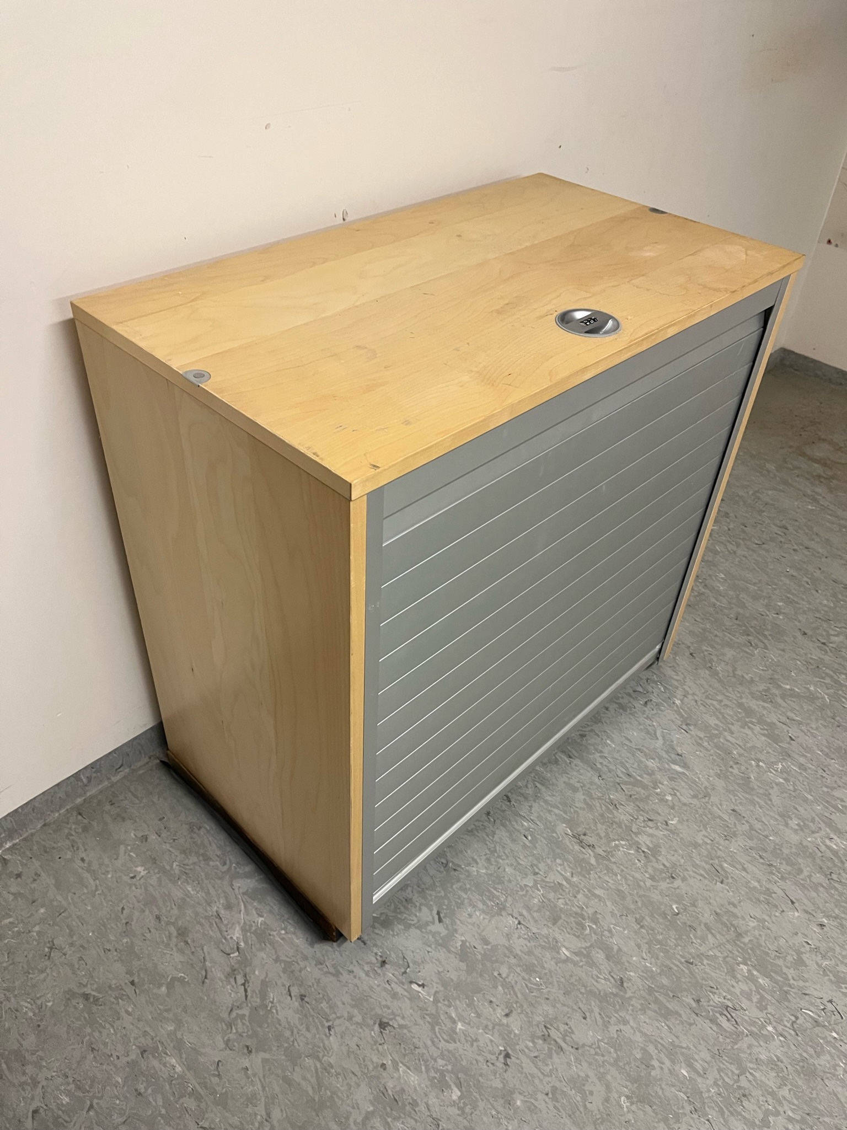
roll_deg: -2.7
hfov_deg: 53.0
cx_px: 424
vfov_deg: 67.3
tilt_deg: -38.4
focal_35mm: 26
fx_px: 849
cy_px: 565
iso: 125
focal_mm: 5.1
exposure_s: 1/50
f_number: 1.6
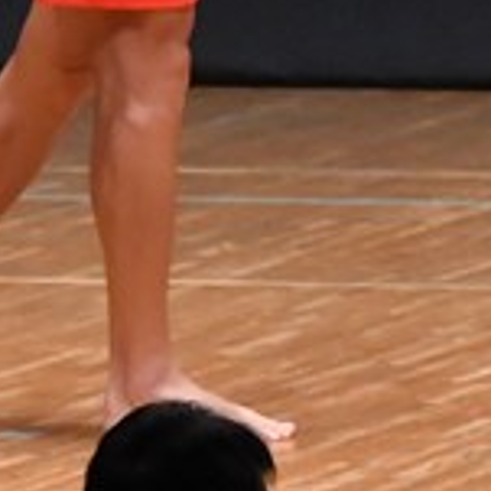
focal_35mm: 1181
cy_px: -224
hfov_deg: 1.5
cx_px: 324
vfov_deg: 1.5
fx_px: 18952
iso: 8000
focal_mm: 180
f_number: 5.6
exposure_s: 1/400
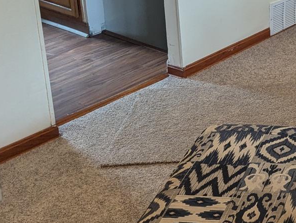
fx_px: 711
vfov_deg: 17.1
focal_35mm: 83
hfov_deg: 20.7
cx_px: 418
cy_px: -32
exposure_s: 1/30
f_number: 1.85
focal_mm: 6.81
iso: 134
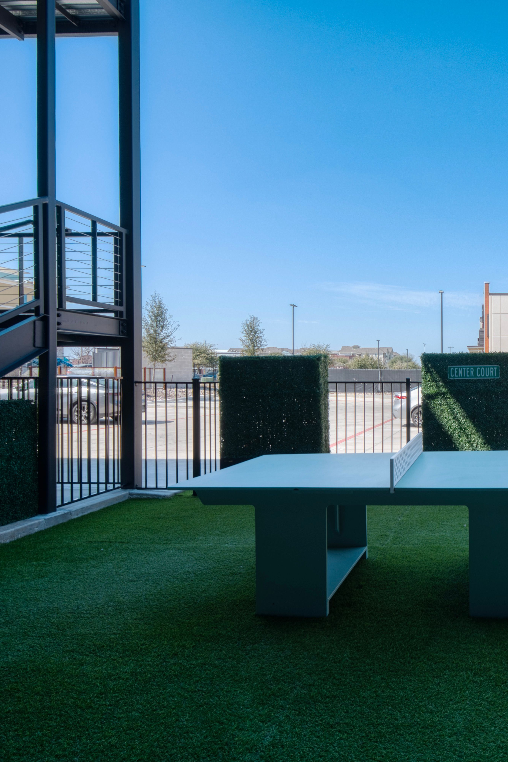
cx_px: 469
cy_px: 381
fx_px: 508
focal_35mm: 24
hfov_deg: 47.1
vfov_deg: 73.7
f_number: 11
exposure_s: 1/20
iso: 100
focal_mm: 16
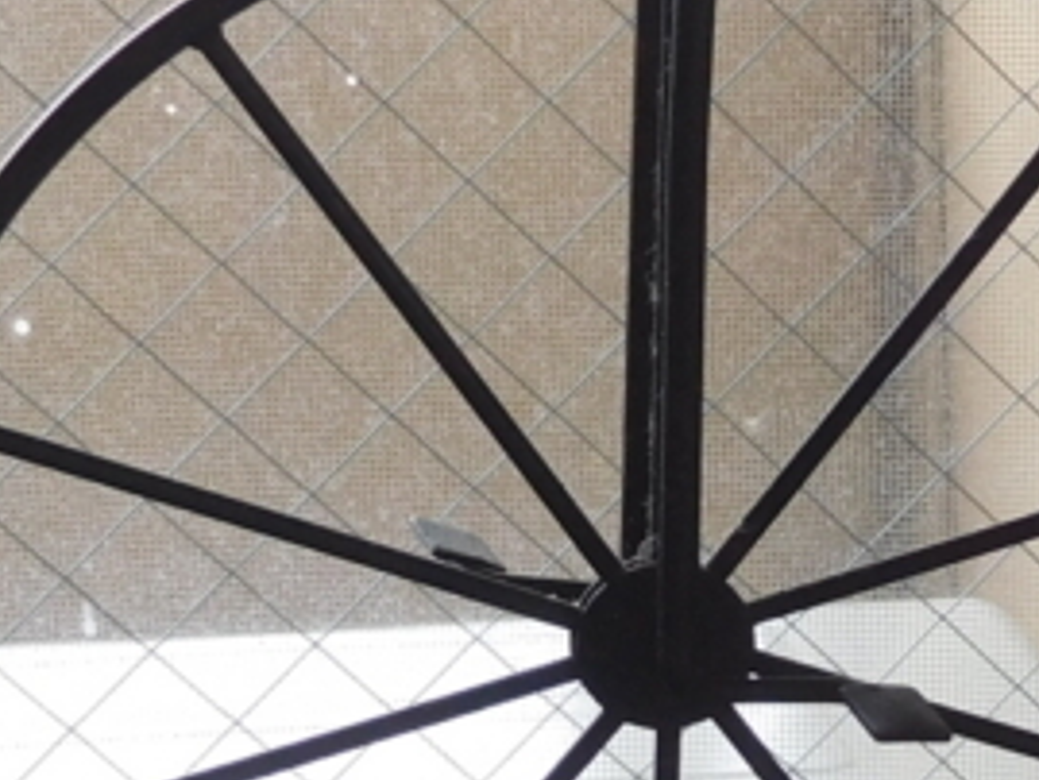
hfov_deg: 14.4
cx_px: 1186
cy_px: 568
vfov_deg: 11.1
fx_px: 3994
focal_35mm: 133
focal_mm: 6.2
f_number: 3.8
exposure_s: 1/30
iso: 220
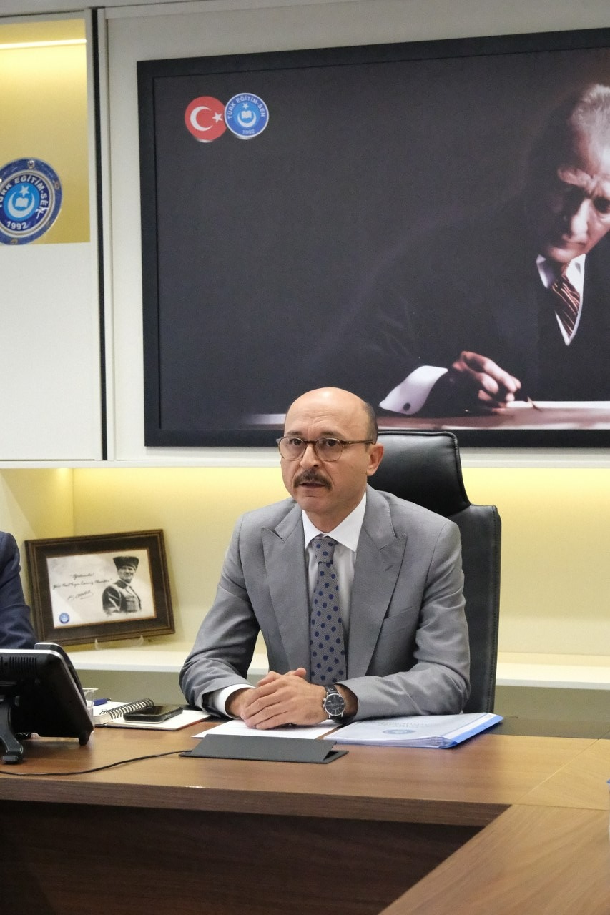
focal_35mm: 83
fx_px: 2110
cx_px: 305
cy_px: 458
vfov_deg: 24.5
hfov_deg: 16.5
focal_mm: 55
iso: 25600
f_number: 5.6
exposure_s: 1/850
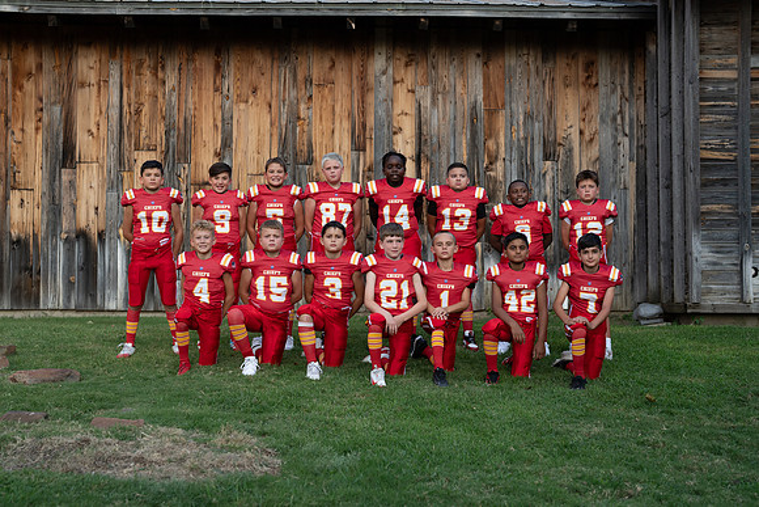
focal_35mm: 50
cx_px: 380
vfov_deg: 27.0
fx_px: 1054
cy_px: 254
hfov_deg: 39.6
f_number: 3.2
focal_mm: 50
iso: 320
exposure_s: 1/640
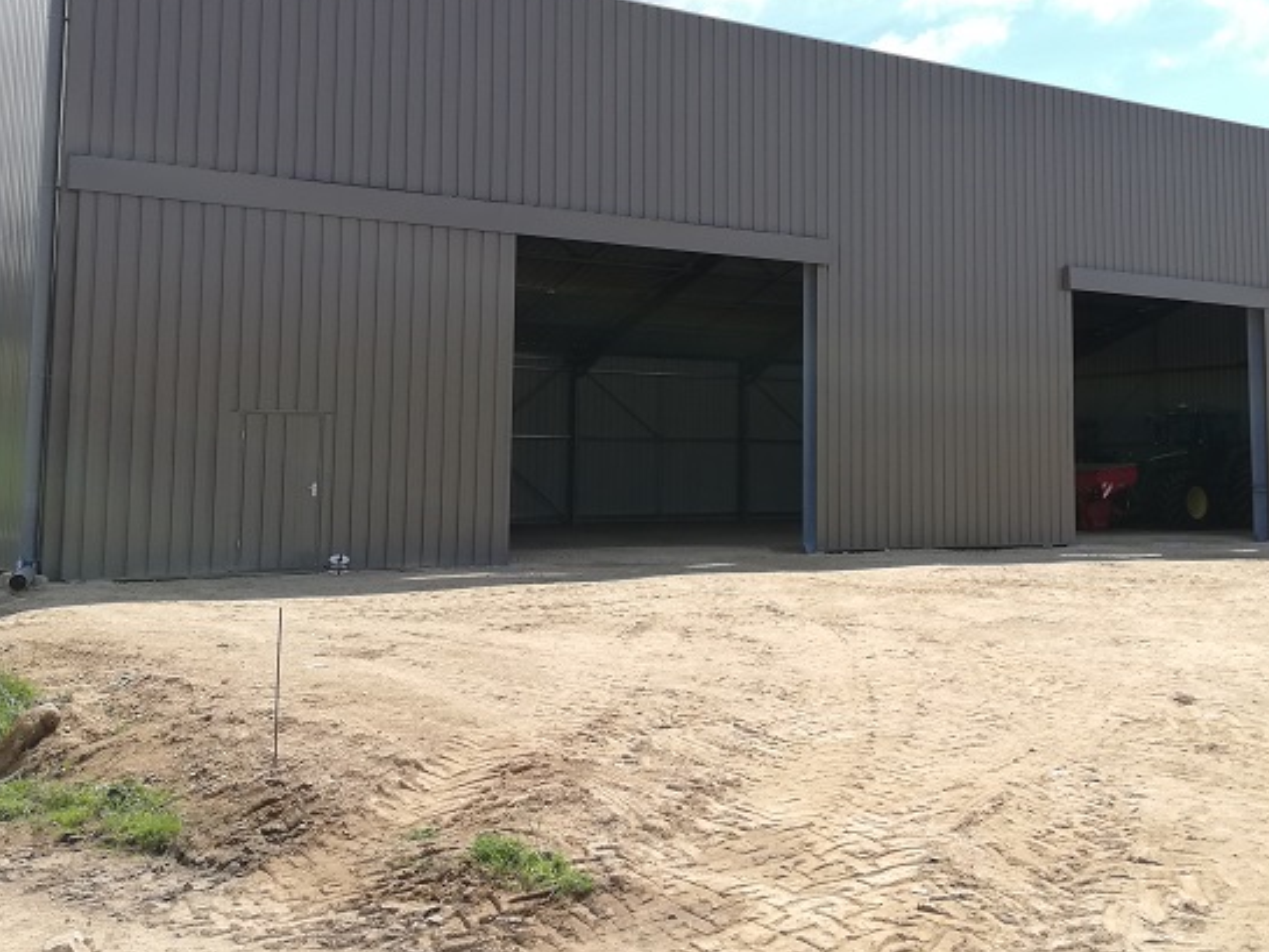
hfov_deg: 42.5
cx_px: 808
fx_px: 1613
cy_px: 324
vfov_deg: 32.6
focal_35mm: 44
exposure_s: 1/745
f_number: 2.2
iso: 50
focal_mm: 3.81
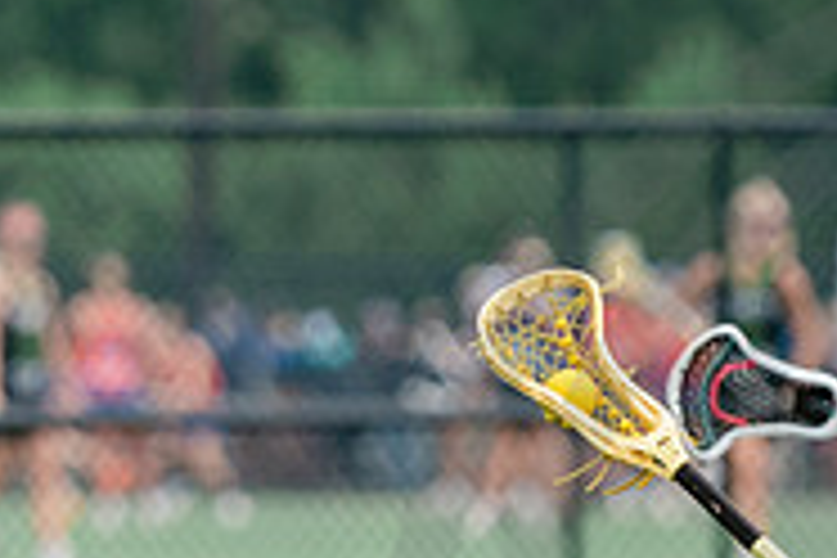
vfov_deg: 1.0
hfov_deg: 1.5
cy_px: 959
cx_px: 799
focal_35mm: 1372
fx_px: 31897
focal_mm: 200
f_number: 3.2
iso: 250
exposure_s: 1/640
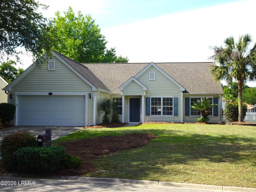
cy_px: 96
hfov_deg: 42.9
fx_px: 325
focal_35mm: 44
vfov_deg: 32.9
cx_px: 128
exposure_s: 1/320
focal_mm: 7.29
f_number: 4.5
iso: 80
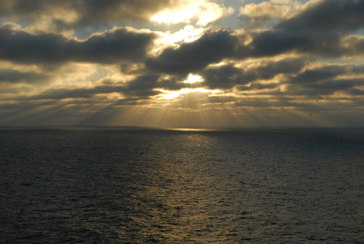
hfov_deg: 24.6
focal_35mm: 82
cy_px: 122
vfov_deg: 16.6
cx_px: 182
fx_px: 835
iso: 100
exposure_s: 1/125
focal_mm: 55
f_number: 16
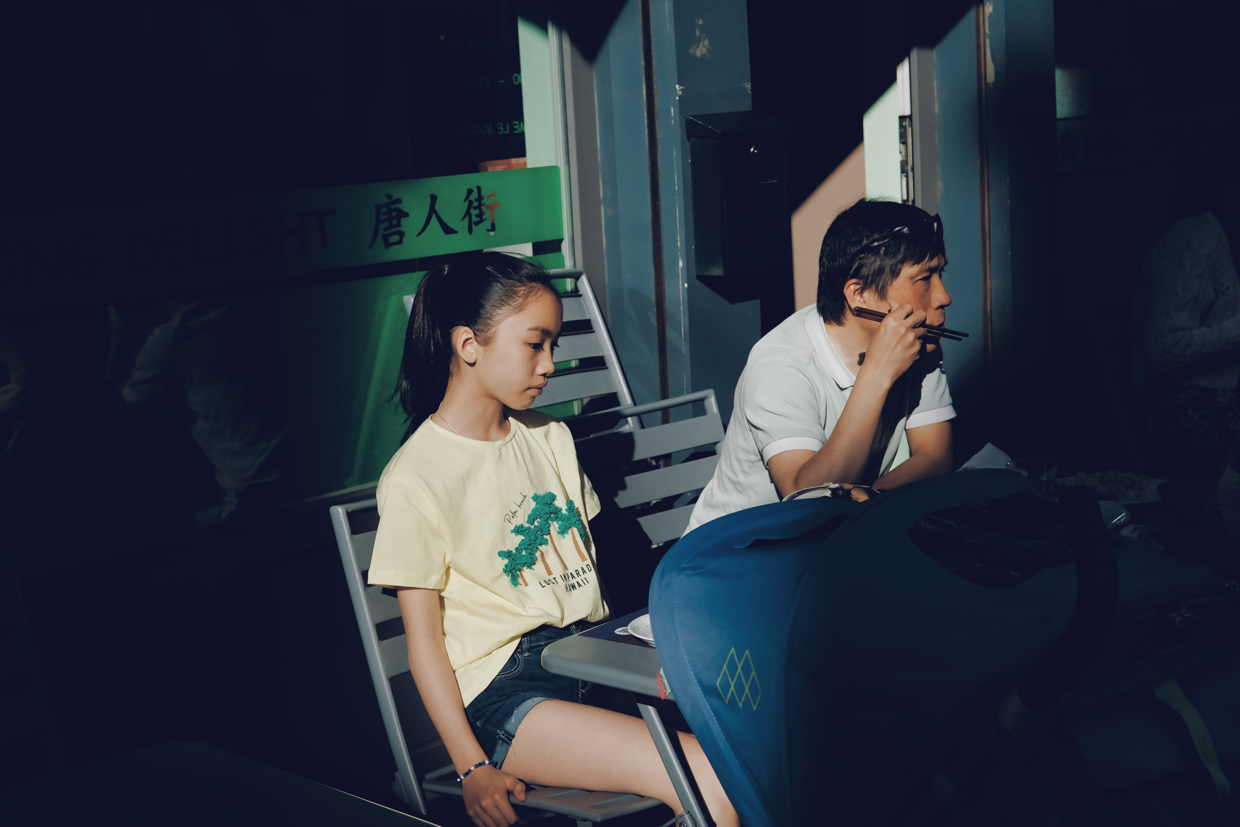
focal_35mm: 53
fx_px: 1825
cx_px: 620
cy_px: 414
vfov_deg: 25.5
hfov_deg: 37.5
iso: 400
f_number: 6.4
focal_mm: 35
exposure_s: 1/3000
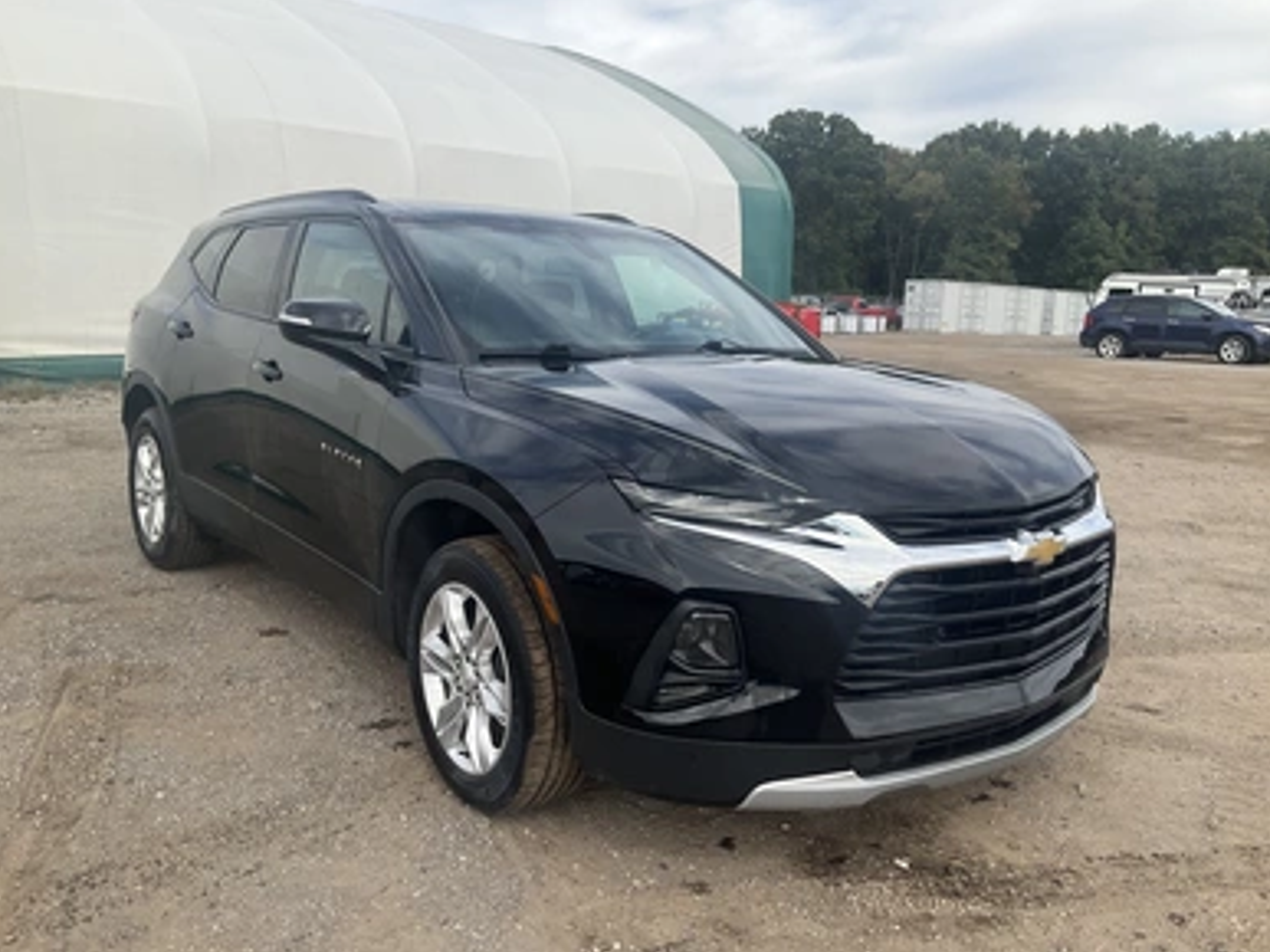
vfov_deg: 46.8
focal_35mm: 30
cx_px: 624
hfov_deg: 60.0
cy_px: 486
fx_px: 1100
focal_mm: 3
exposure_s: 1/1279
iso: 25
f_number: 1.8
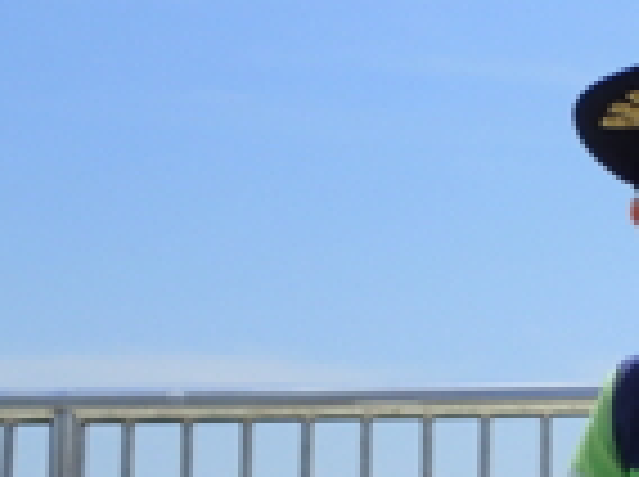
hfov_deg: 15.0
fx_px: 2340
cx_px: 760
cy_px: 356
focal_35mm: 127
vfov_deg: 11.6
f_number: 11
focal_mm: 7.34
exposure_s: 1/125
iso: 100
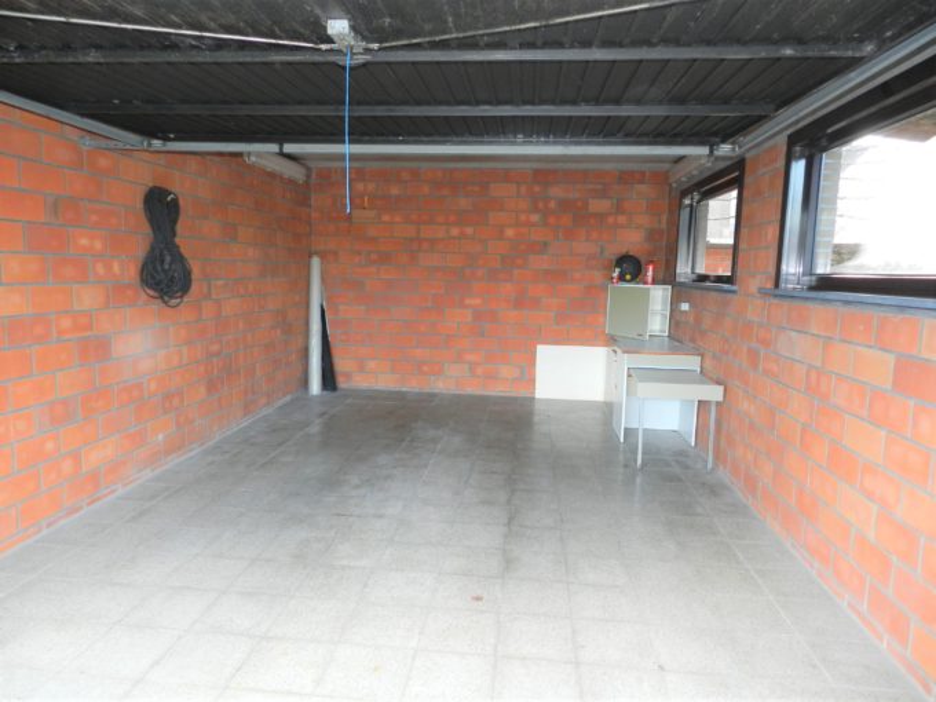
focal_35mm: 23
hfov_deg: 73.9
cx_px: 468
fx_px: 622
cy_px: 351
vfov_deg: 58.9
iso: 200
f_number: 3.4
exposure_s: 1/30
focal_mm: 4
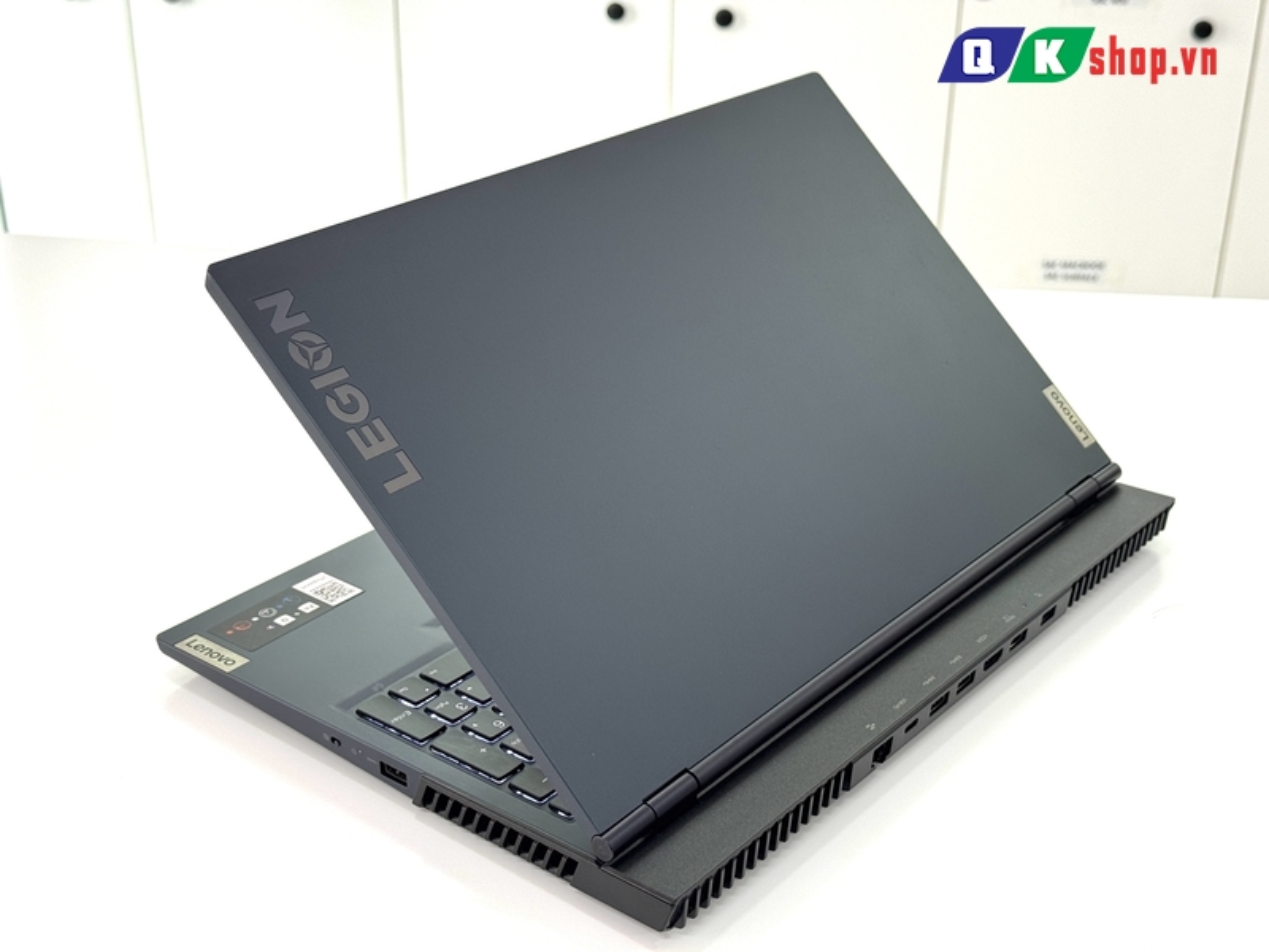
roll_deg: +0.4
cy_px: 476
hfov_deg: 39.7
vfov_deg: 30.3
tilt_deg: -25.4
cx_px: 634
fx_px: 1760
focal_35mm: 48
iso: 64
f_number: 1.78
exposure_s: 1/121
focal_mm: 6.76
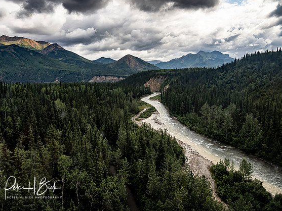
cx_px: 136
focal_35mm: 25
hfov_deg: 69.4
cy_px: 105
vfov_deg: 54.9
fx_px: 204
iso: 400
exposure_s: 1/400
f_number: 6.3
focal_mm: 12
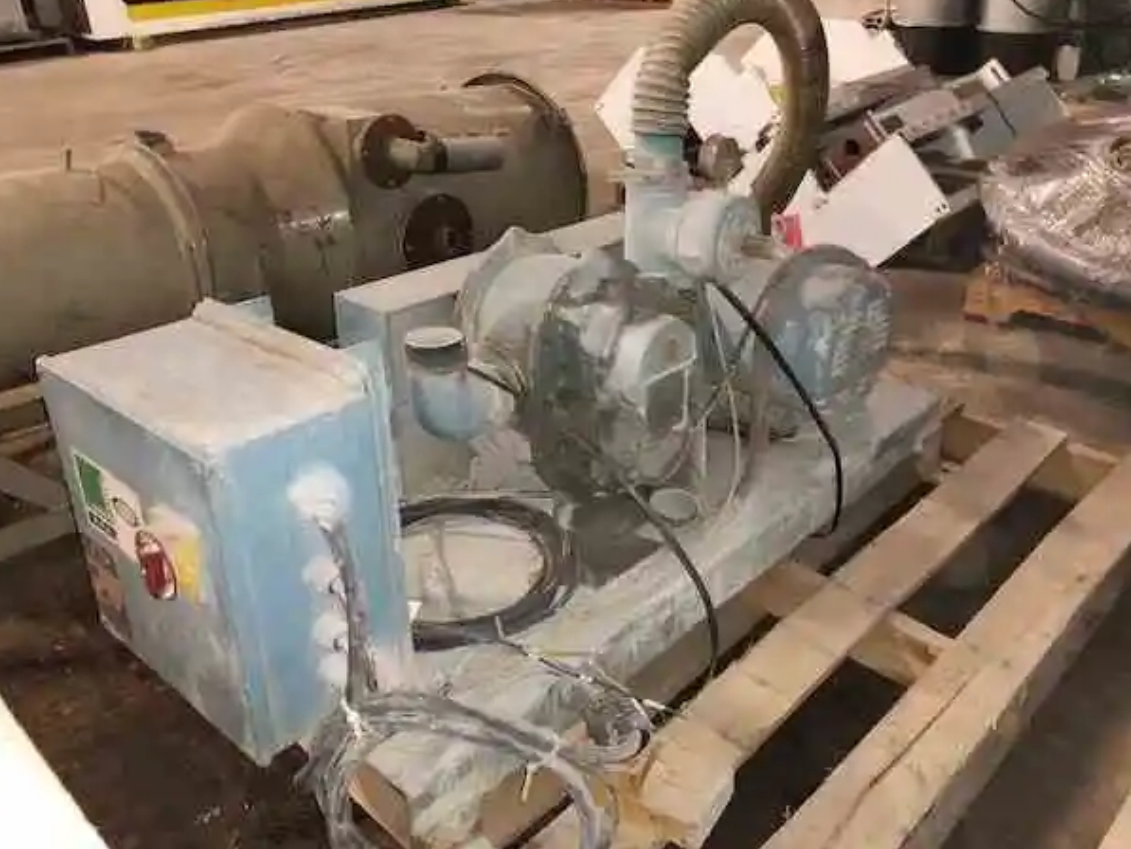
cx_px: 574
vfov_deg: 46.8
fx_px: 980
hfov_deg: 60.0
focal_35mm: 30
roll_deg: +3.4
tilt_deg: -27.0
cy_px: 396
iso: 100
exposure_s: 1/10
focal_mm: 4
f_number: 1.8
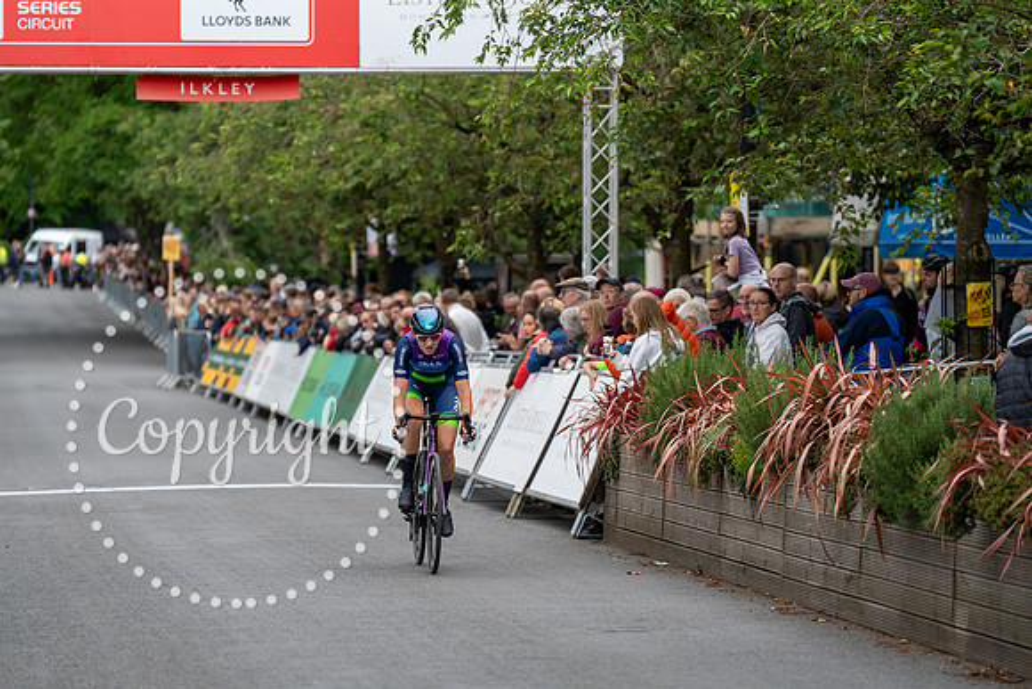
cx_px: 516
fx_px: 4071
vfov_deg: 9.7
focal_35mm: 142
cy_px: 344
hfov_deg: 14.4
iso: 1000
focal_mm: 142
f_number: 2.8
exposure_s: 1/800
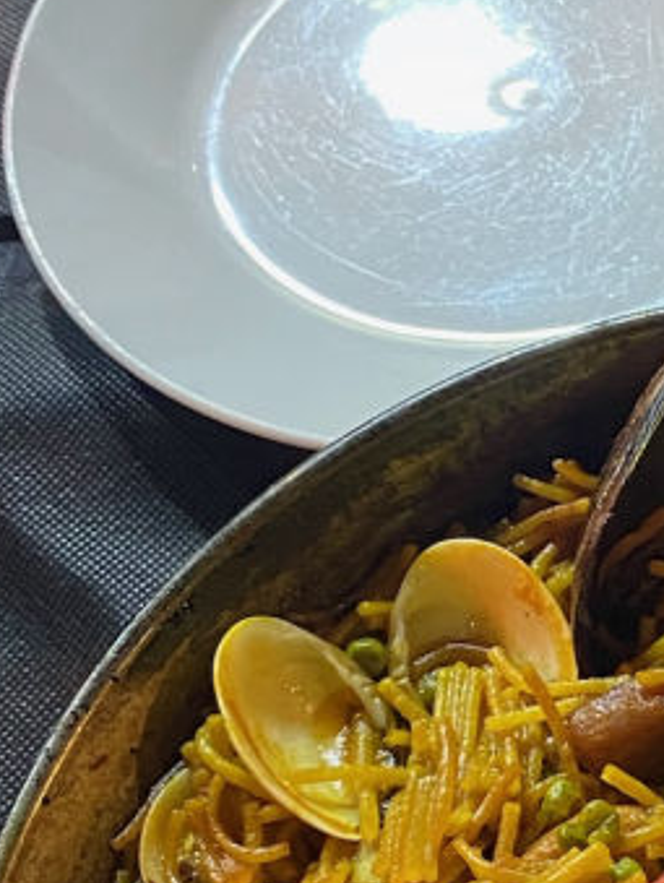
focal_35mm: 91
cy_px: 531
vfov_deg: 21.5
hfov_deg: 15.2
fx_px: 2323
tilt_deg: -53.7
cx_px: 957
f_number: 1.8
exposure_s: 1/50
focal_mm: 4.25
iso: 500
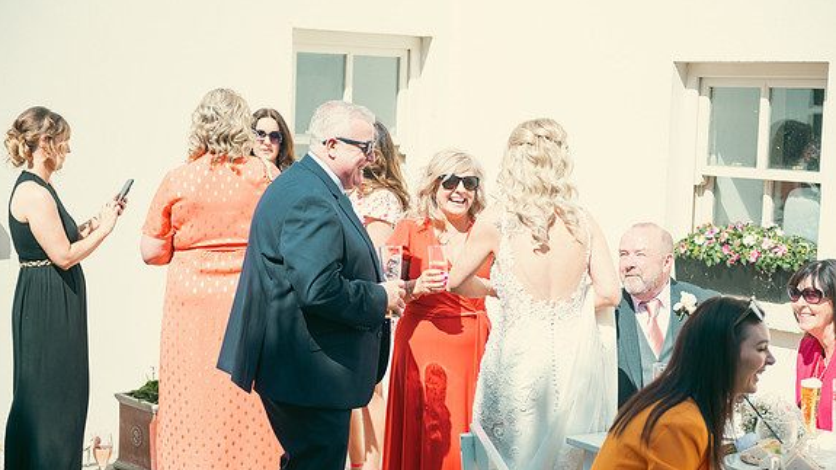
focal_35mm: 74
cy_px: 274
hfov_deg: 28.6
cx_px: 417
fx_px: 1640
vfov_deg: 16.3
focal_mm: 70
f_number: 3.5
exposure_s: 1/800
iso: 100
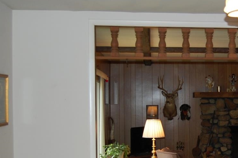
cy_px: 115
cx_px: 202
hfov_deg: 27.0
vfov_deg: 18.5
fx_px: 482
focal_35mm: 73
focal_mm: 24
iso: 400
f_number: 4
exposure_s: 1/60
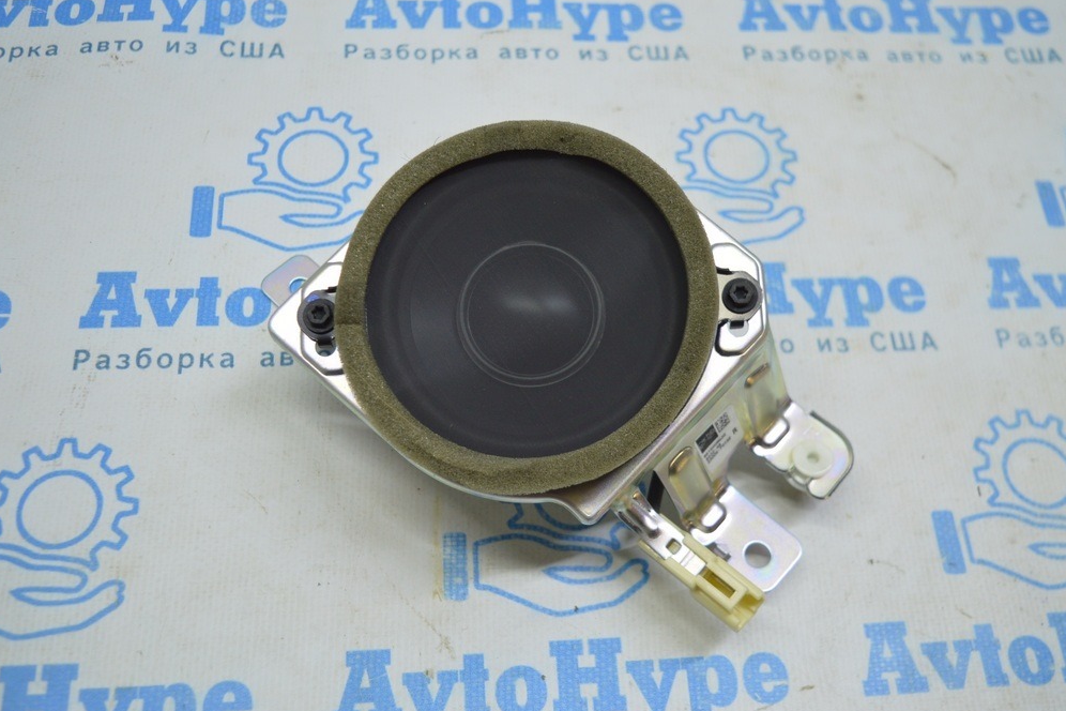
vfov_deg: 34.6
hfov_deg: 50.1
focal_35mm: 39
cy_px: 355
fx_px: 1140
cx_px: 535
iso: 400
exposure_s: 1/80
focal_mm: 25
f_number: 4
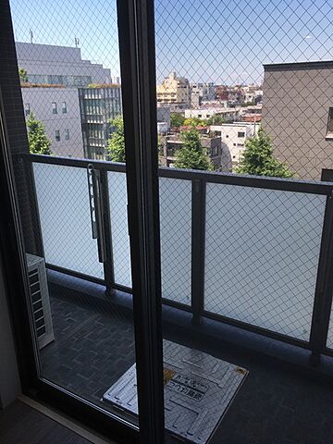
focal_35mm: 29
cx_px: 166
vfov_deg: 61.7
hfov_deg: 48.2
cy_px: 222
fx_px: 372
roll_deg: +1.3
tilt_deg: -16.9
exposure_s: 1/439
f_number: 2.2
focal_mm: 4.15
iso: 25
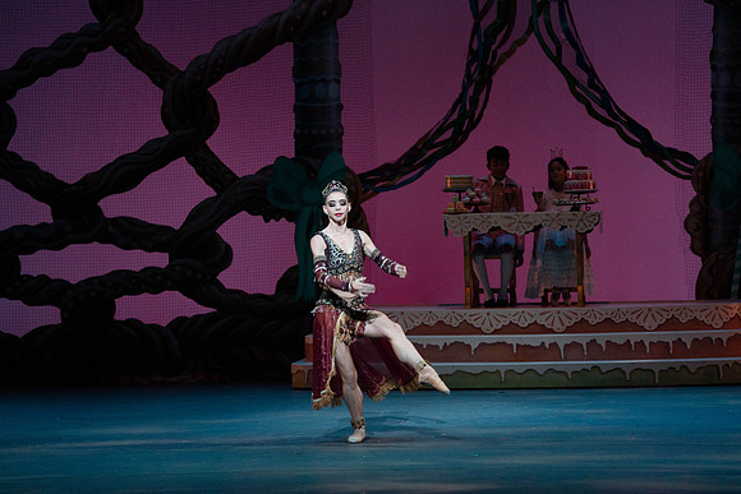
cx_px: 370
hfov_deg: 10.3
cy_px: 247
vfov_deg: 6.9
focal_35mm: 200
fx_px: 4117
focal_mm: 200
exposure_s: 1/320
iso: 3200
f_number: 5.6
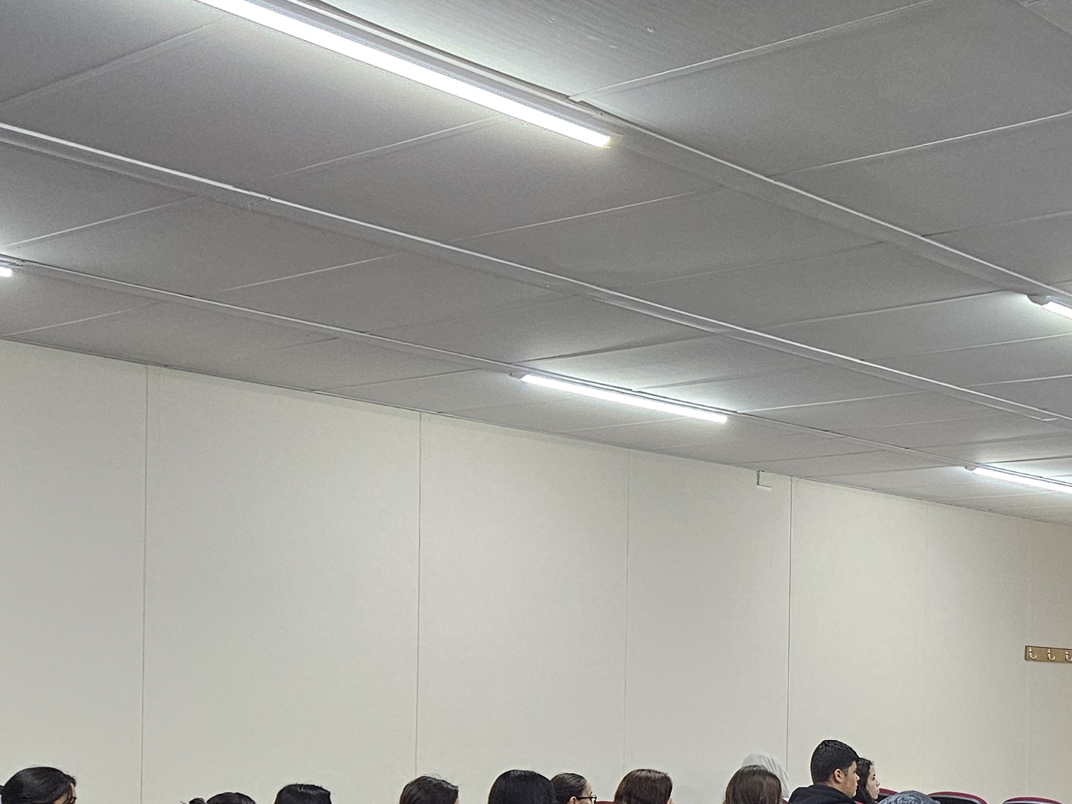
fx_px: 1703
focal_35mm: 55
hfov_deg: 32.4
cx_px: 1044
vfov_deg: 25.8
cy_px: 711
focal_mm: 5.4
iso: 320
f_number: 1.8
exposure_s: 1/100
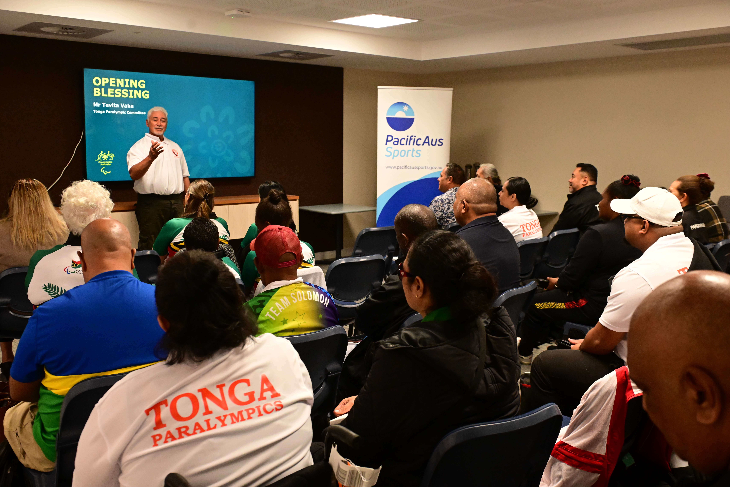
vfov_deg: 38.9
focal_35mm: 34
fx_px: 689
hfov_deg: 55.8
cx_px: 365
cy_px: 244
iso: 7200
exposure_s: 1/320
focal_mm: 34
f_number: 5
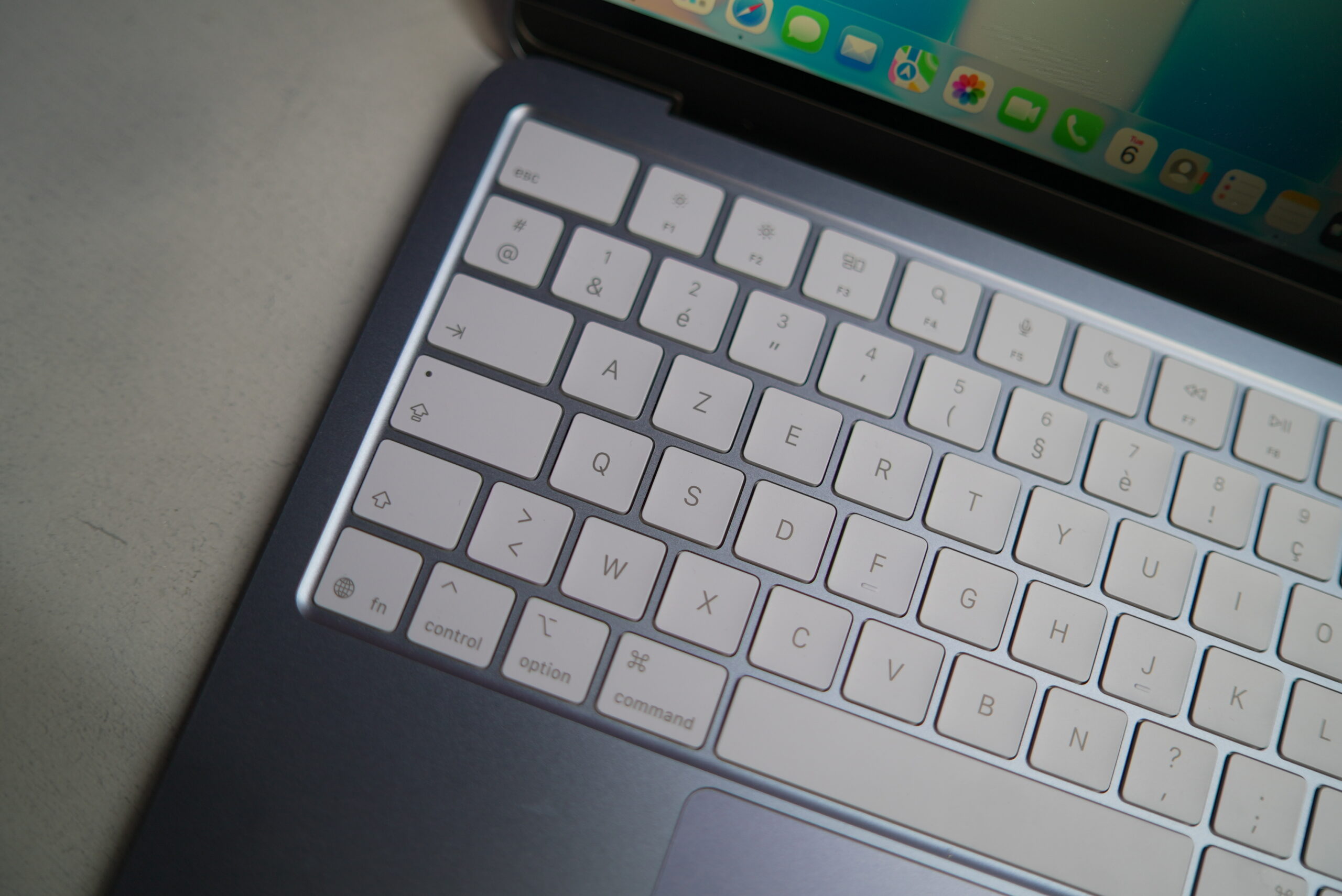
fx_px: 1305
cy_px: 448
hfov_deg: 54.4
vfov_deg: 37.9
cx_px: 671
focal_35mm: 35
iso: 320
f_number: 1.4
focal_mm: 35
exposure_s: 1/100
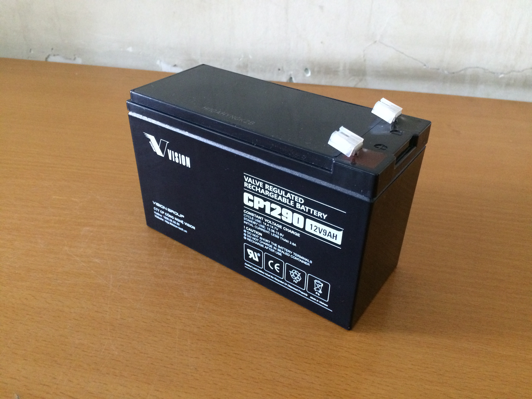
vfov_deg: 48.2
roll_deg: -1.1
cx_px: 266
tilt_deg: -30.7
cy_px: 200
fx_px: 446
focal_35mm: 29
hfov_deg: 61.7
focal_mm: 4.15
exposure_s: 1/17
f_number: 2.2
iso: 320
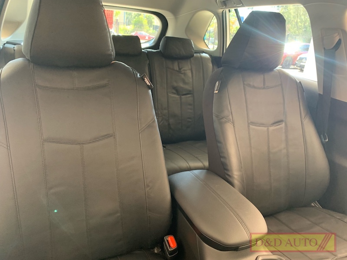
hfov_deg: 67.3
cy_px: 130
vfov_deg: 53.1
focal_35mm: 26
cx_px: 174
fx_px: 261
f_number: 1.8
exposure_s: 1/44
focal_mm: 4.25
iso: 400
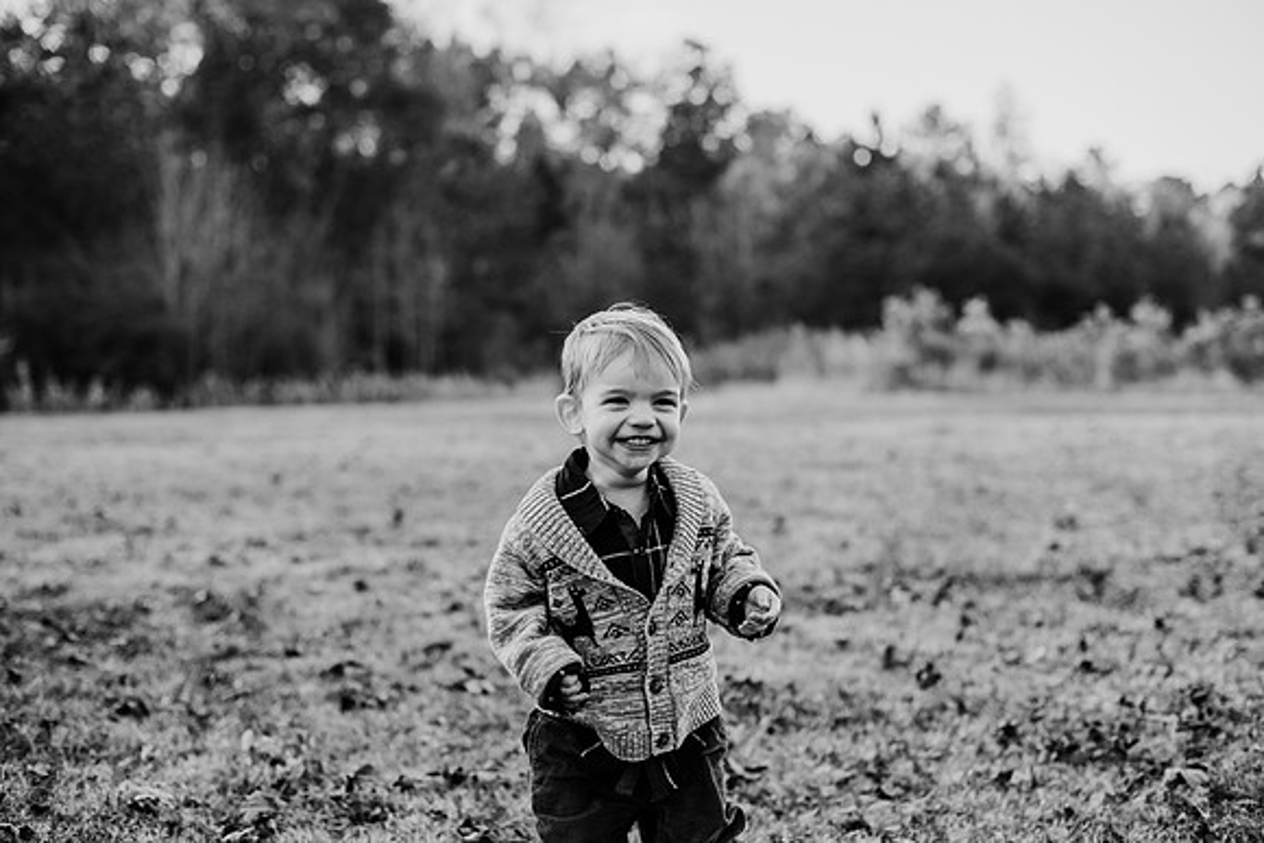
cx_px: 632
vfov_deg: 27.0
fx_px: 1756
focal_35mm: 50
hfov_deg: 39.6
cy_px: 422
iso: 500
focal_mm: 50
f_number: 2.8
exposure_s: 1/1000
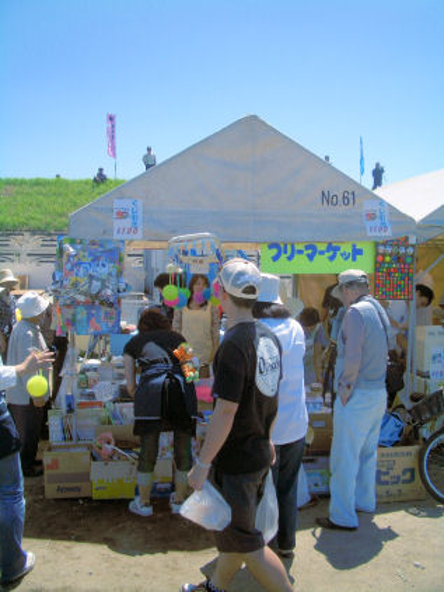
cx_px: 222
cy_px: 296
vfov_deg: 52.6
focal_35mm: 35
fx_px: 598
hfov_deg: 40.7
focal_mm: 5.8
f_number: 4.3
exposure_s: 1/640
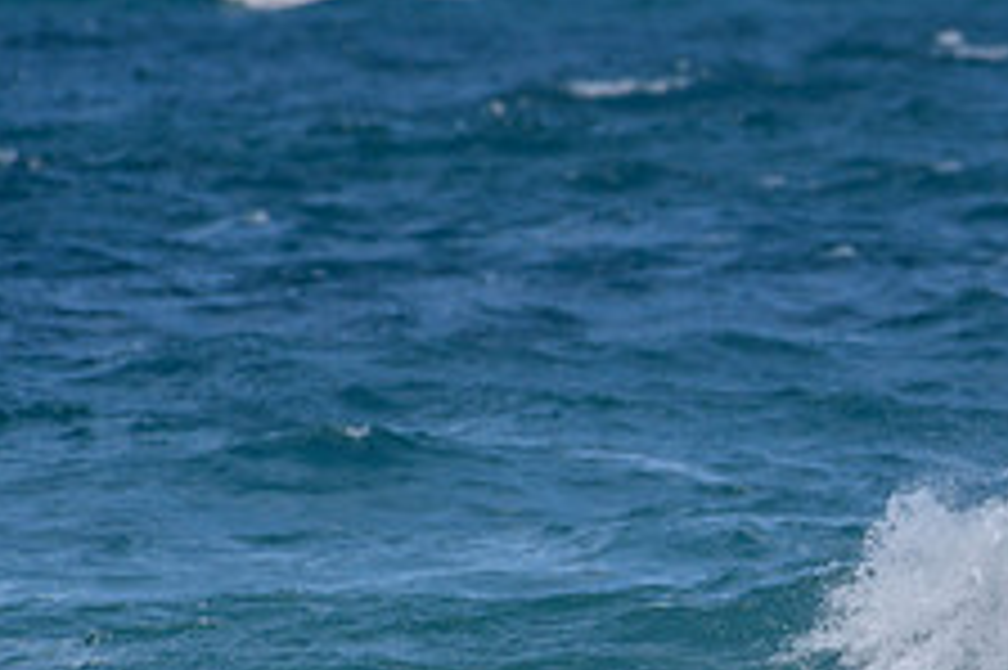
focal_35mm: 1590
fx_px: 44486
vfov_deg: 0.9
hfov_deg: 1.3
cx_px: 1295
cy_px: 606
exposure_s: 1/2000
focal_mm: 500
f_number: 5.6
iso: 125
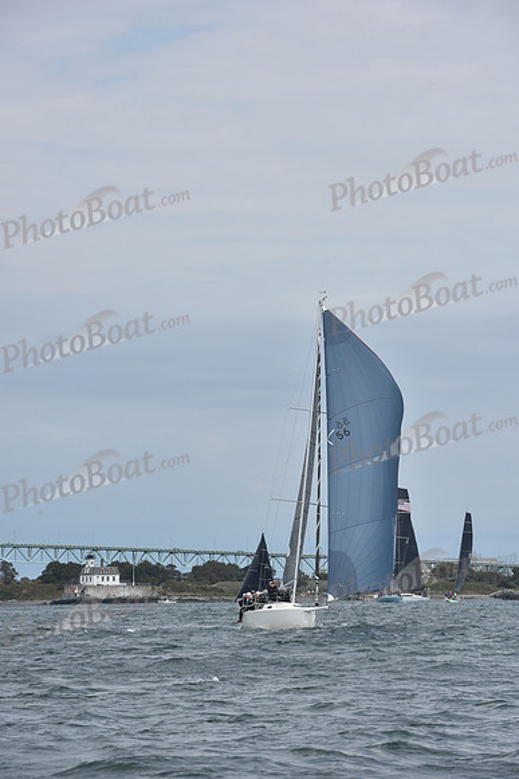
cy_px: 390
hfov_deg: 7.9
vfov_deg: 11.7
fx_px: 3782
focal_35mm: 175
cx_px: 260
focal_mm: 175
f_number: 11
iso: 400
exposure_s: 1/1000
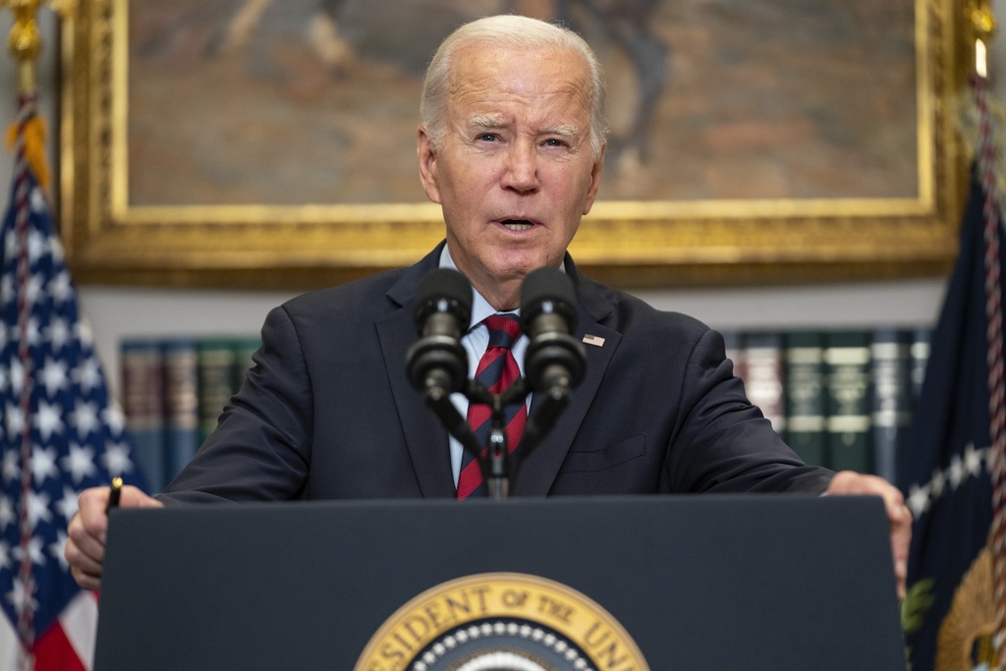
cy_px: 336
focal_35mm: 119
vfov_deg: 11.5
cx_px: 503
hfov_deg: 17.2
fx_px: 3326
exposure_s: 1/250
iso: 2000
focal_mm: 119
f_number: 2.8
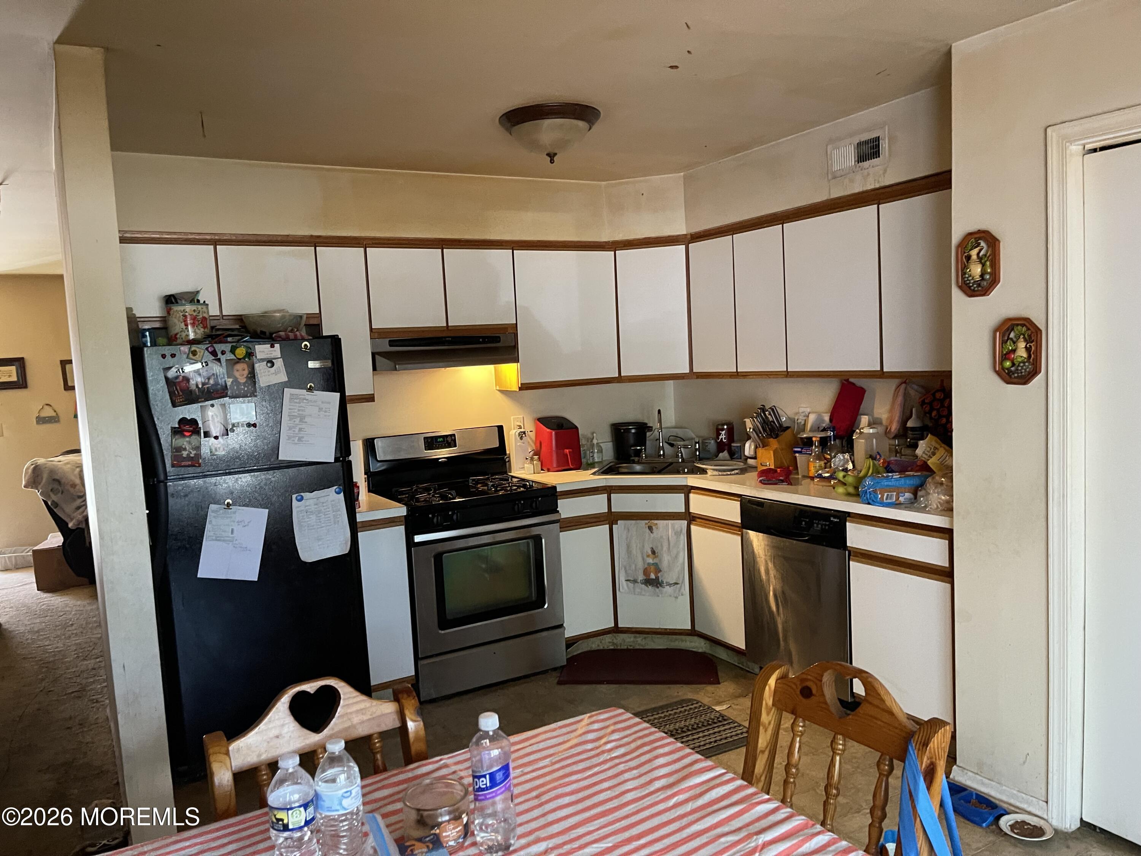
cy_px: 428
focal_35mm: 25
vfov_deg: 54.9
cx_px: 570
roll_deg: +2.5
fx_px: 824
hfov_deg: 69.4
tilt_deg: -8.1
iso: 400
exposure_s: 1/60
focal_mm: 5.1
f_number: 1.6
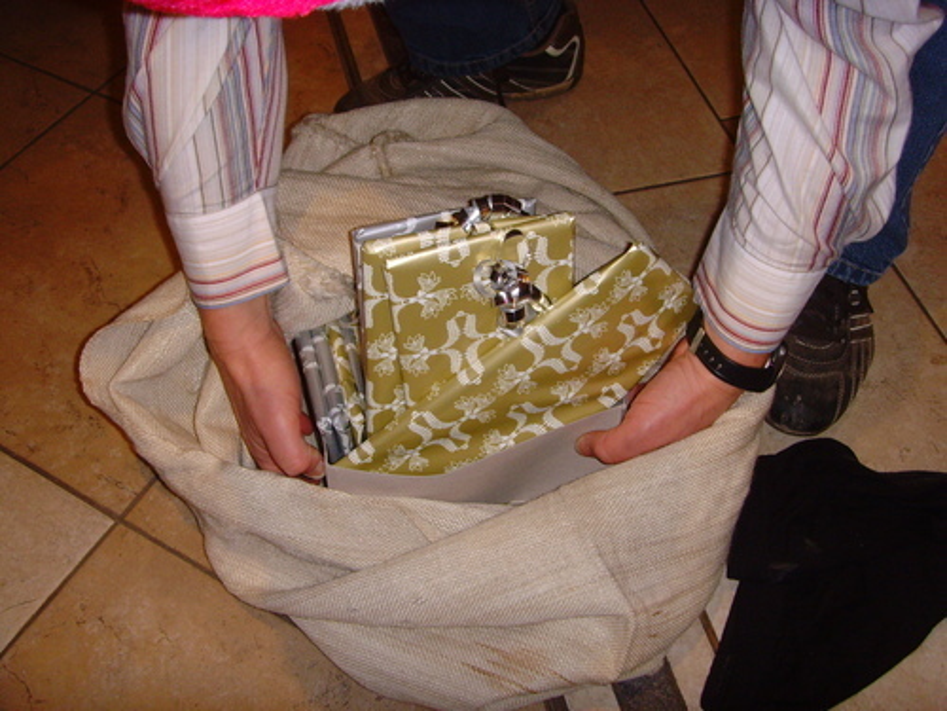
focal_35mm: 39
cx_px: 474
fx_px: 1067
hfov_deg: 47.9
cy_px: 356
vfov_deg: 36.8
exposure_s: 1/45
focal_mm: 6.6
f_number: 3.5
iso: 200
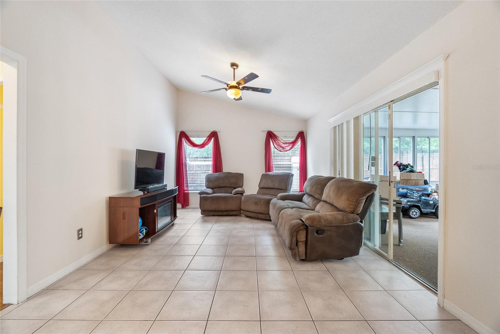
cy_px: 167
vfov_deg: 73.8
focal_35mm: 16
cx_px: 250
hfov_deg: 96.7
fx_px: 222
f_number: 9
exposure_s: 1/30
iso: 12800
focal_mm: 16
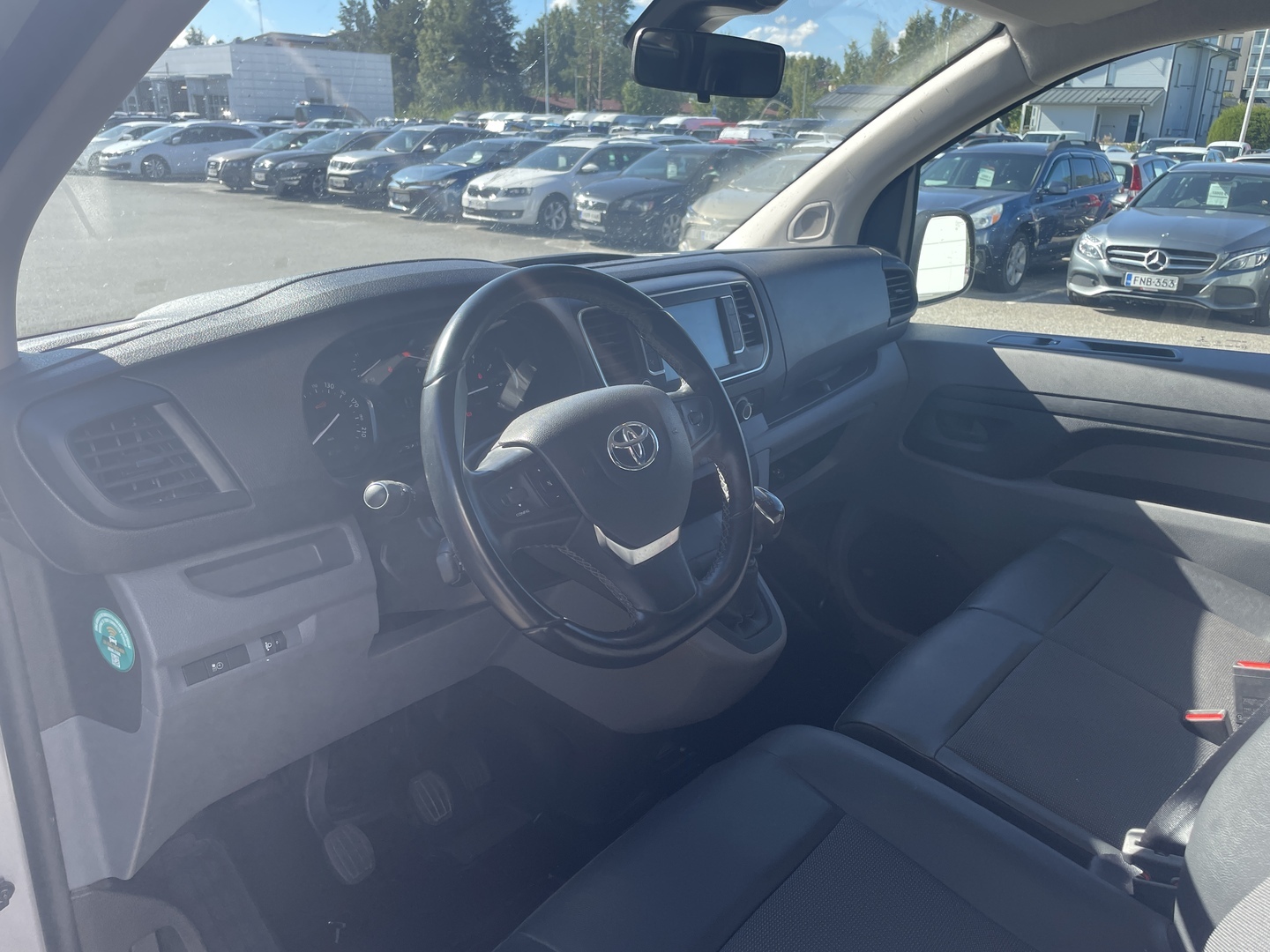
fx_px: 954
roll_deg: -0.4
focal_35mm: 26
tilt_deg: -20.6
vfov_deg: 53.1
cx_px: 635
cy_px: 476
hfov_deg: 67.3
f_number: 1.6
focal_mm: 4.2
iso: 32
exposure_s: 1/537
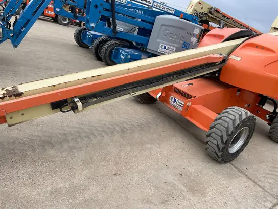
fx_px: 209
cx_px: 139
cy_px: 104
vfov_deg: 53.1
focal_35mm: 26
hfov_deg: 67.3
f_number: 1.6
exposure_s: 1/1490
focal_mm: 4.2
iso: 50
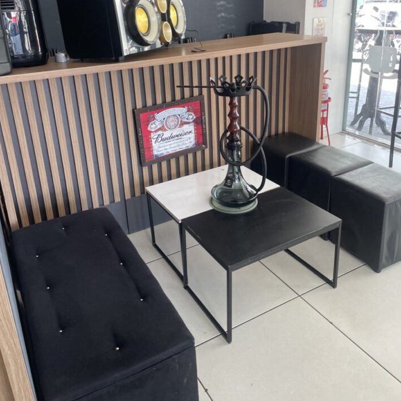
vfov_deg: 51.8
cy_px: 142
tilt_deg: -19.0
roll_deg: +3.1
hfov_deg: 52.5
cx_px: 199
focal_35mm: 31
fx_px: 406
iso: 100
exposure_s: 1/120
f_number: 1.6
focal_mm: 4.2
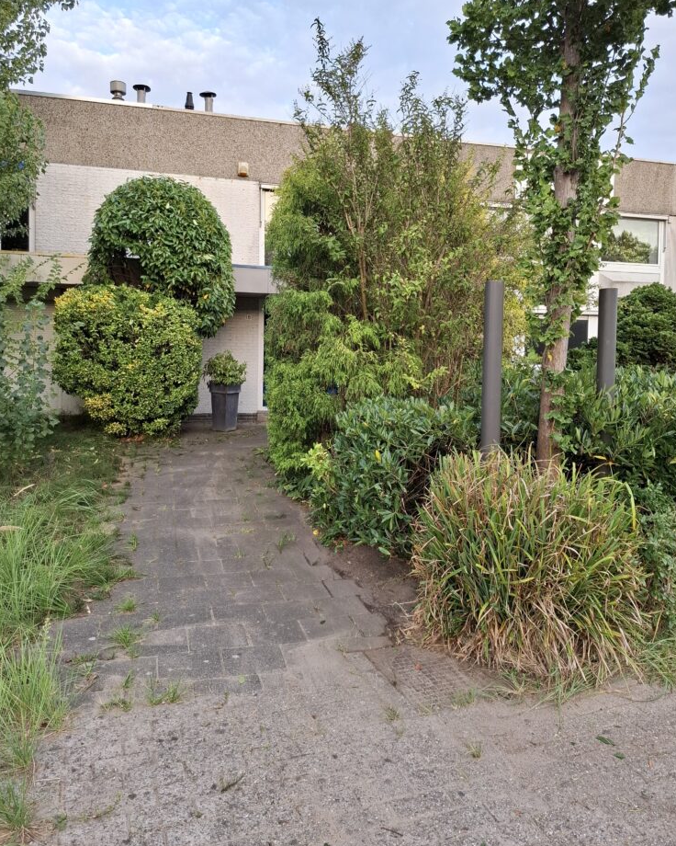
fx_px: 625
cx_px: 334
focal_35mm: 25
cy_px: 379
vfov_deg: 67.9
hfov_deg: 56.8
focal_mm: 5.54
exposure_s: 1/100
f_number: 1.8
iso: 50
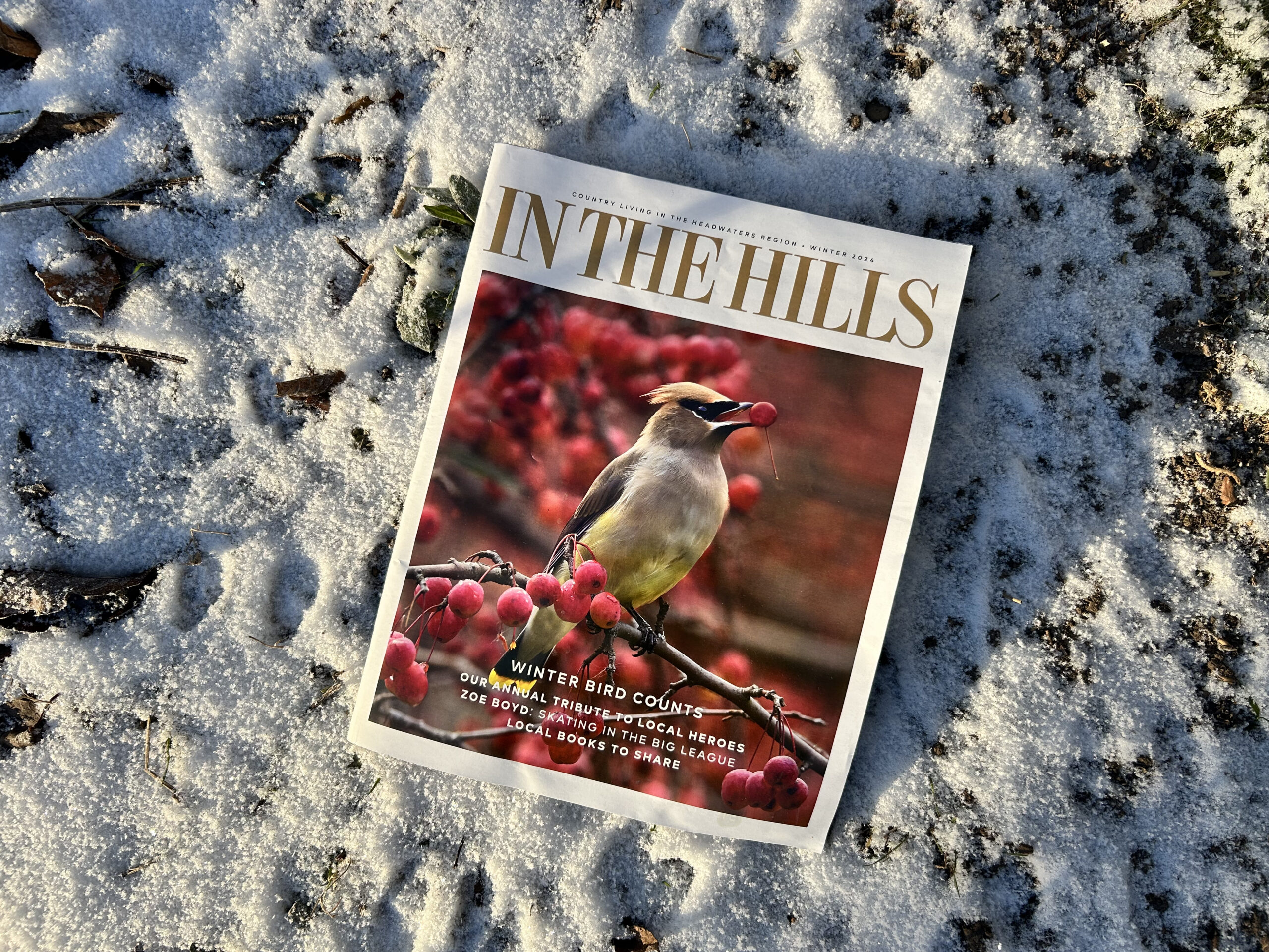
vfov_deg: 53.1
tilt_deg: -80.1
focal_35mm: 26
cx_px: 634
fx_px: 953
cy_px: 476
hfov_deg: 67.3
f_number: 1.5
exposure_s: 1/1079
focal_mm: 5.7
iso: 50
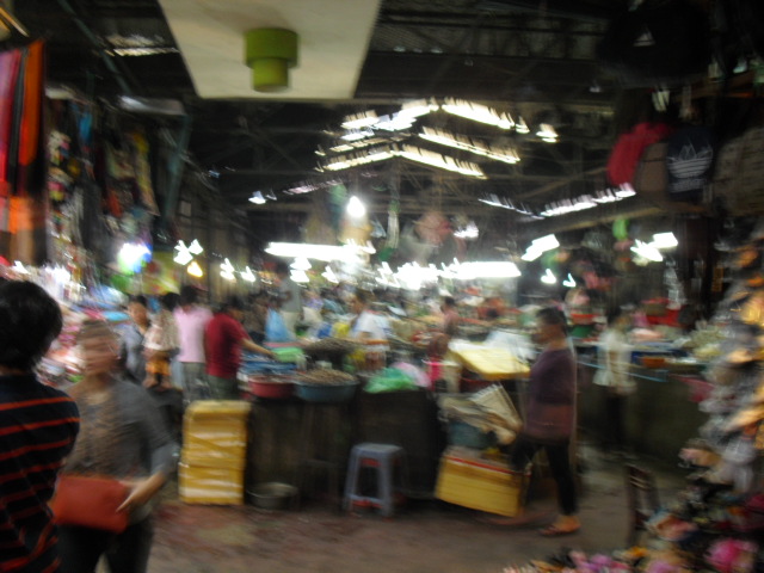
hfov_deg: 51.4
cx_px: 382
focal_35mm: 36
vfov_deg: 39.7
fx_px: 795
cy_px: 286
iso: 200
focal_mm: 6.3
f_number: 3.1
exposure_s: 1/6
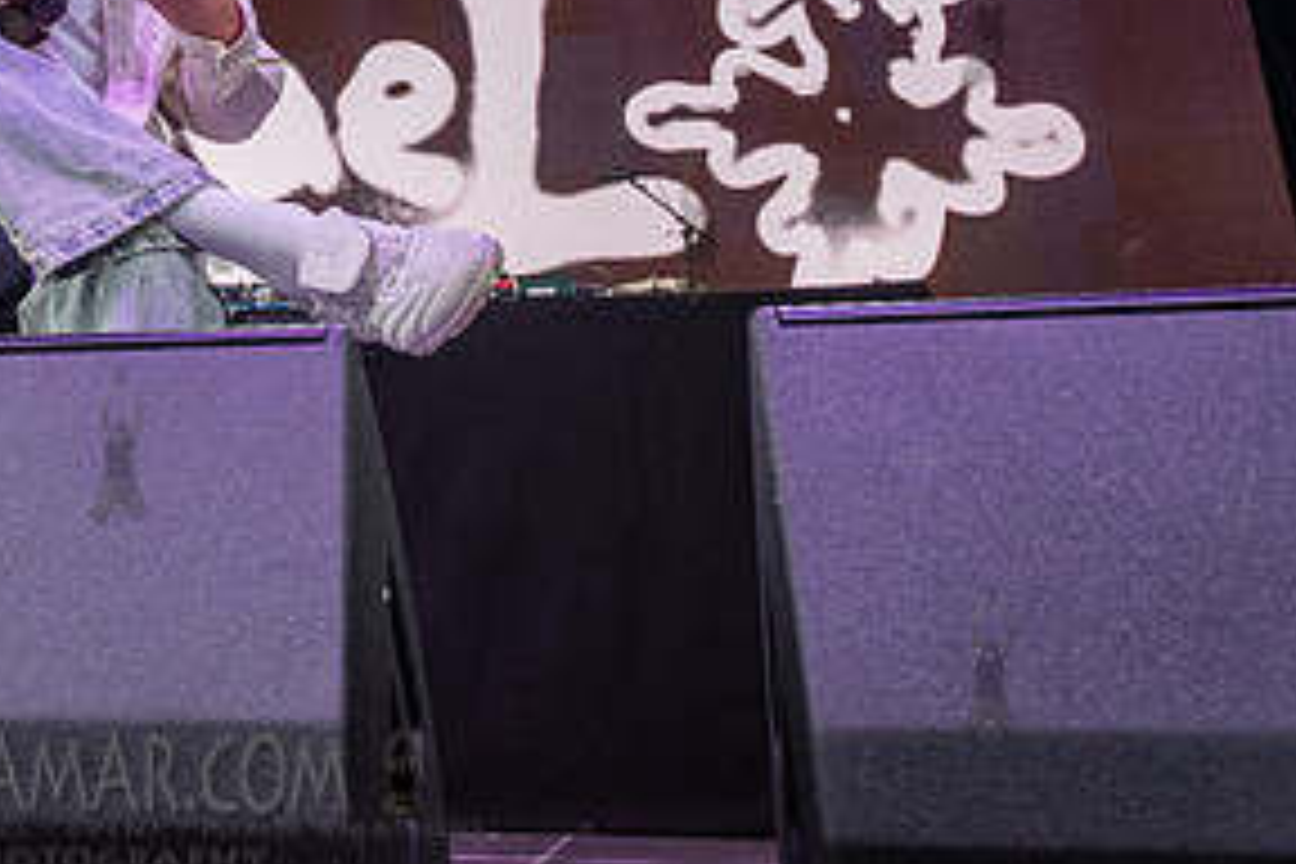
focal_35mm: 56
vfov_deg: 22.8
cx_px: 54
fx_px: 2016
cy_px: -87
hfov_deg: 33.2
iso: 2000
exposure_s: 1/1000
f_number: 4.5
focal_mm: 24
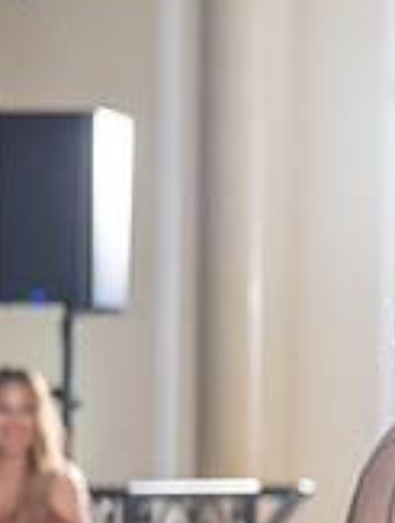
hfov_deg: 6.0
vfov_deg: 8.2
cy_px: 586
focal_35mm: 239
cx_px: 922
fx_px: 3622
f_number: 4
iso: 800
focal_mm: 70
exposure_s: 1/160
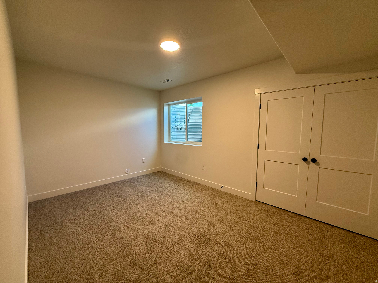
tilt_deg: -3.6
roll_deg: +0.1
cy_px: 142
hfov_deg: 102.1
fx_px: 153
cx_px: 189
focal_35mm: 14
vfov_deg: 85.7
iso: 160
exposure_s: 1/120
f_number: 2.2
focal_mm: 2.22
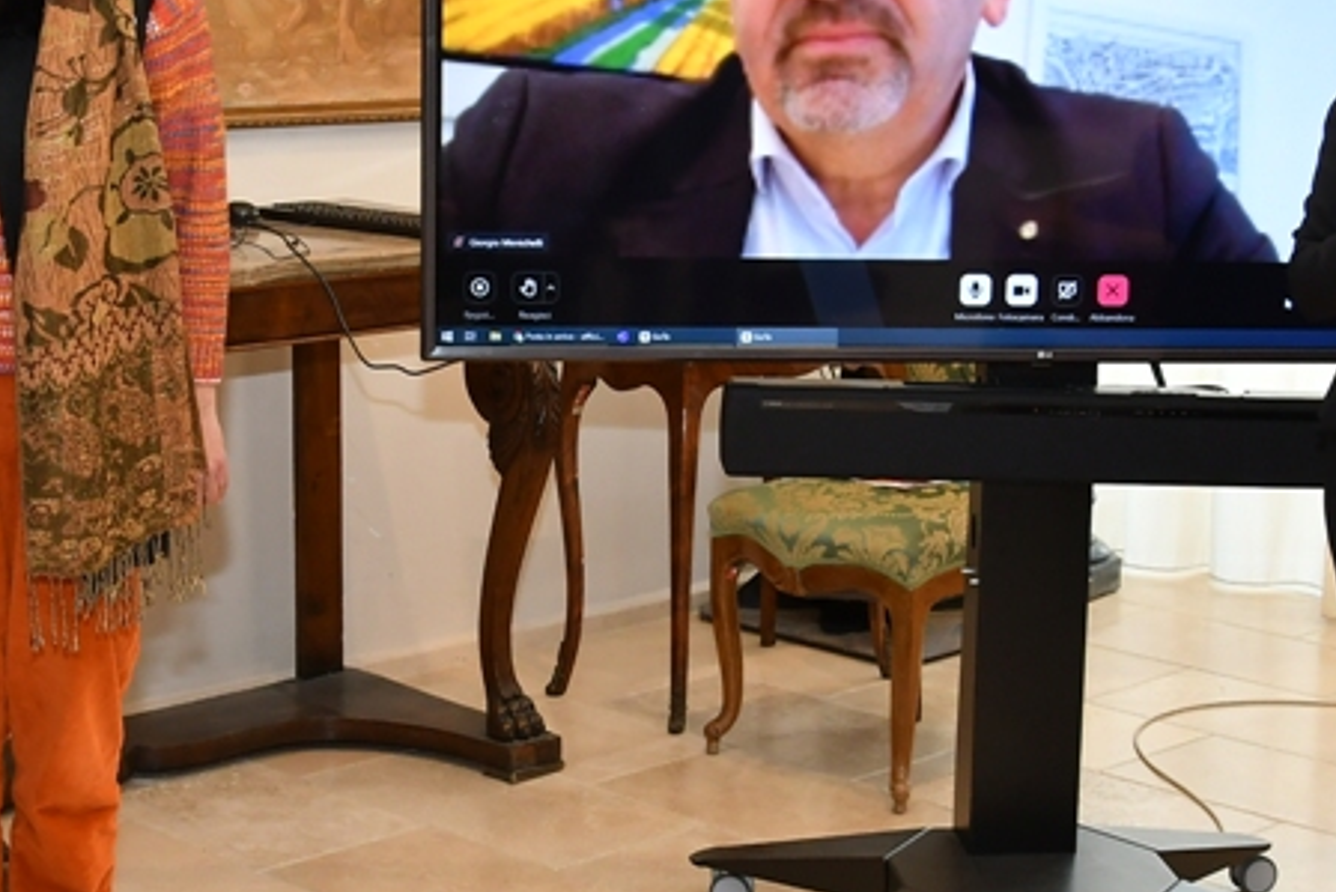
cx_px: 725
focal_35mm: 83
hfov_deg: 24.5
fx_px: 3081
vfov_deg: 16.5
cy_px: 412
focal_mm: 21
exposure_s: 1/60
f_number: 7.1
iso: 800
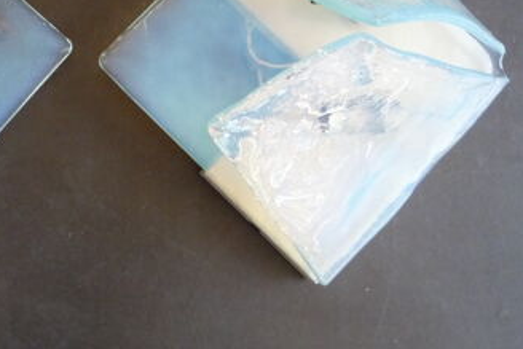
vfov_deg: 23.2
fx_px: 828
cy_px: 32
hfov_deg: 33.8
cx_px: 88
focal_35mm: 57
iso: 320
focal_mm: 5.2
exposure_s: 1/30
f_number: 3.3
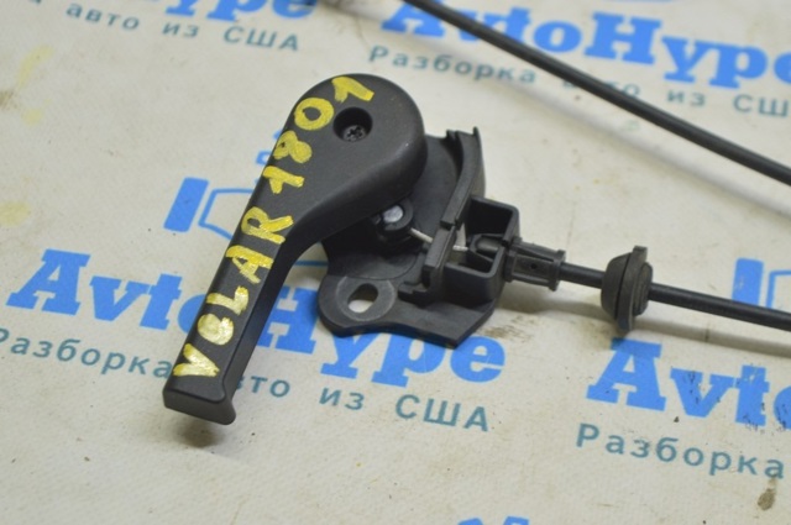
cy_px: 262
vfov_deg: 16.5
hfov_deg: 24.6
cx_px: 396
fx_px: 1810
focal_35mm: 82
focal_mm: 55
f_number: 5.6
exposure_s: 1/20
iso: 400
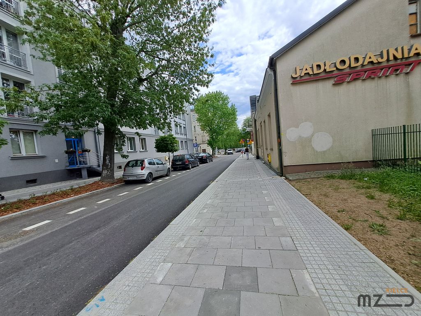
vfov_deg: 89.9
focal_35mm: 13
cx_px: 210
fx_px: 158
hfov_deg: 106.2
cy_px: 158
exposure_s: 1/1672
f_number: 2.2
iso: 40
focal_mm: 1.42
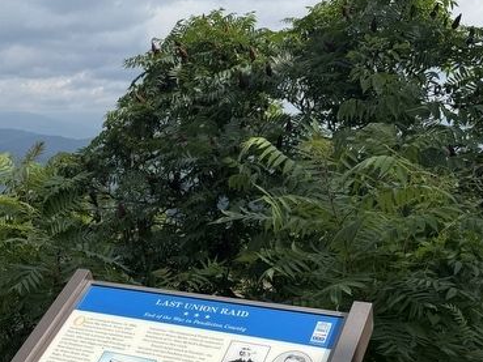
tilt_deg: -10.0
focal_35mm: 52
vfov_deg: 27.3
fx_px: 726
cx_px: 103
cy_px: 308
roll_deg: -1.0
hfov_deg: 35.7
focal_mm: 6.76
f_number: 1.78
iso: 80
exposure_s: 1/5319
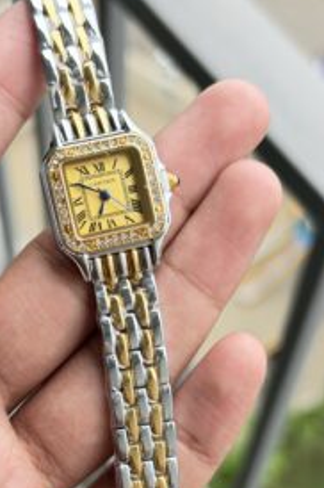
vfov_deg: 27.7
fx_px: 988
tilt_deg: -59.9
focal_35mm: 73
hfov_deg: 18.6
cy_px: 297
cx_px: 109
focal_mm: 6.76
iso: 200
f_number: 1.78
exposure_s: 1/80
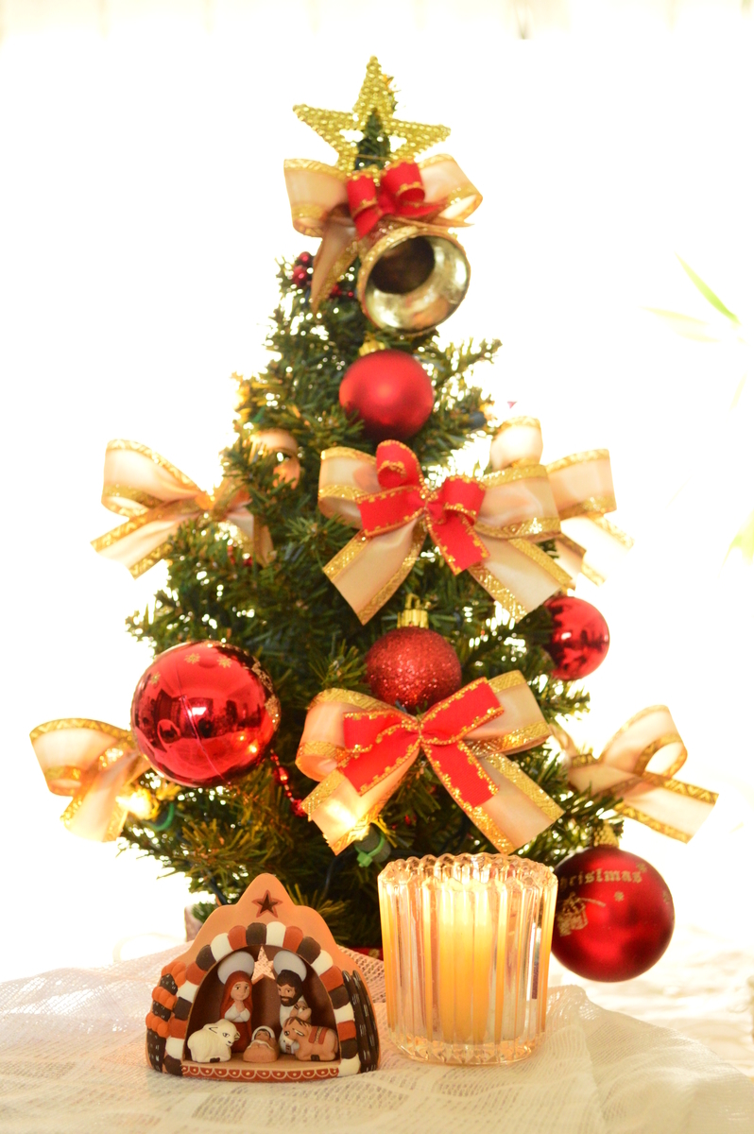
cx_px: 377
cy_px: 567
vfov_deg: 33.4
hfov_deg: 22.6
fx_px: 1888
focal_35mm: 60
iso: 2200
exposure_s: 1/60
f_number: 5.6
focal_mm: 40
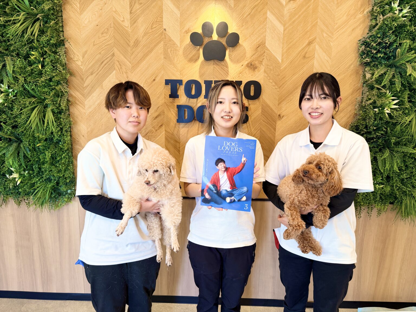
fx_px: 288
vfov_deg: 56.8
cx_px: 208
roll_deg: -0.6
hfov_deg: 71.6
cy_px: 156
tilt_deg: -11.9
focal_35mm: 24
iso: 125
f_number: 1.78
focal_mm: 6.76
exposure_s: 1/100
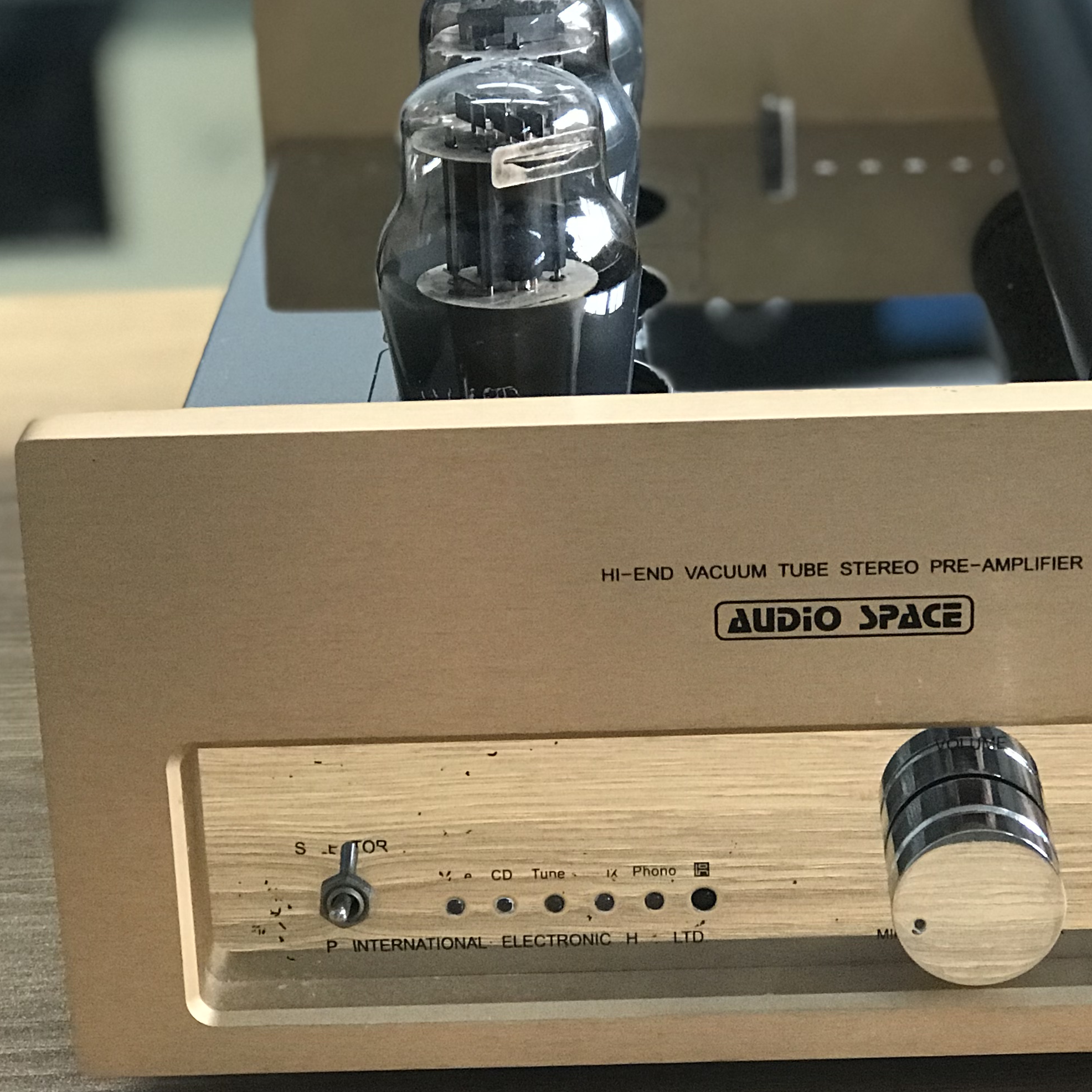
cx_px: 702
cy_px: 444
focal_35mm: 103
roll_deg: +1.8
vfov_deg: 16.9
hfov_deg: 16.9
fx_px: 3676
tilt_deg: -21.2
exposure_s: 1/100
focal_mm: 6.6
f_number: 2.8
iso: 400
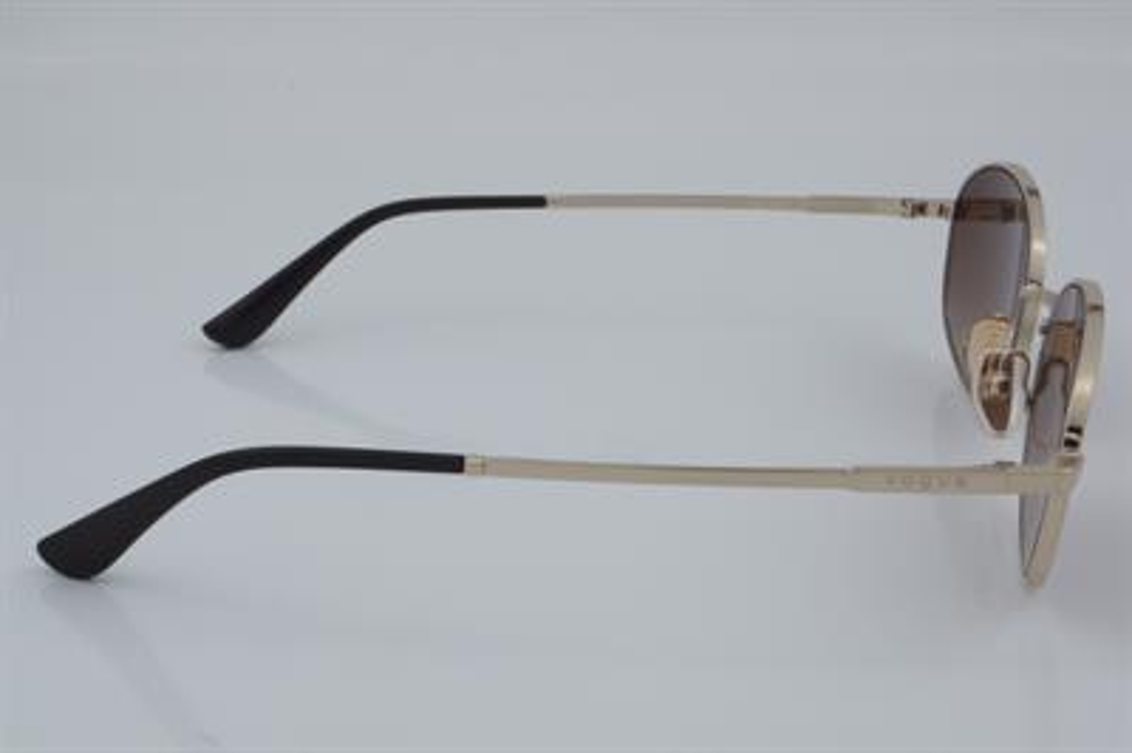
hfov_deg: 27.0
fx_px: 2356
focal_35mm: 75
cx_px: 566
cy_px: 376
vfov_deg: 18.2
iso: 100
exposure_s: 1/4
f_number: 32
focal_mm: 50
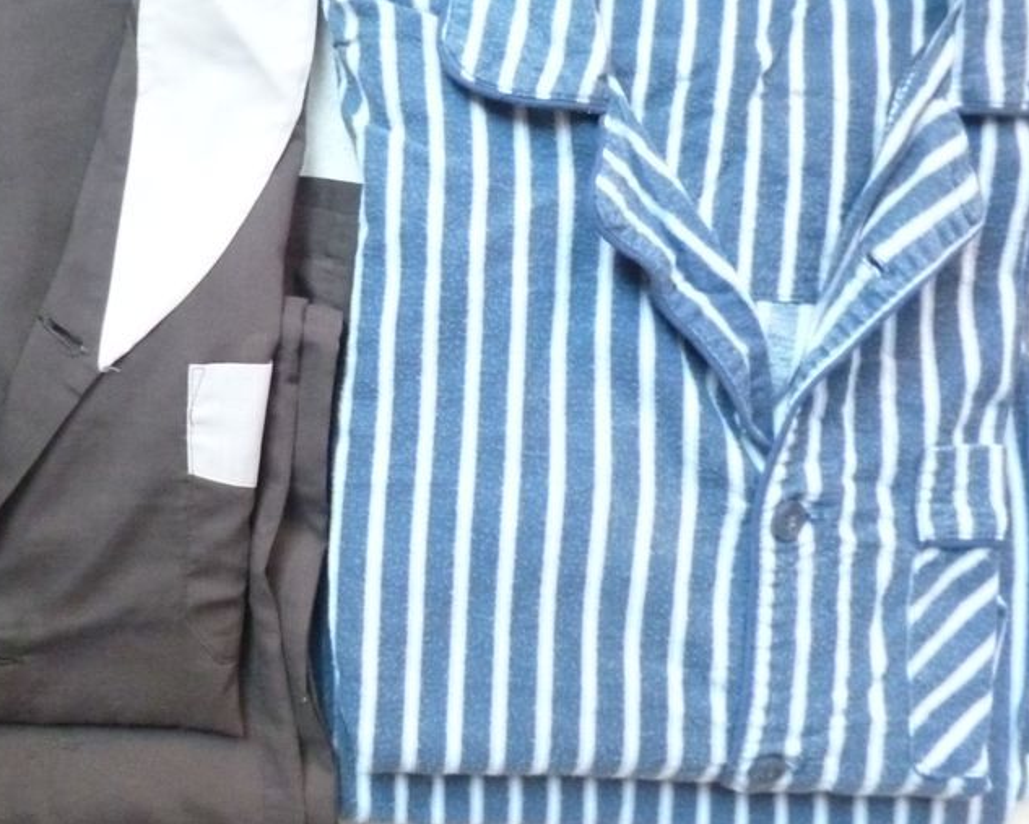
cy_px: 293
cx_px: 376
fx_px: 1127
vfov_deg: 39.8
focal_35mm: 37
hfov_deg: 48.5
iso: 800
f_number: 2.5
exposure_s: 1/20
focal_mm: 4.3
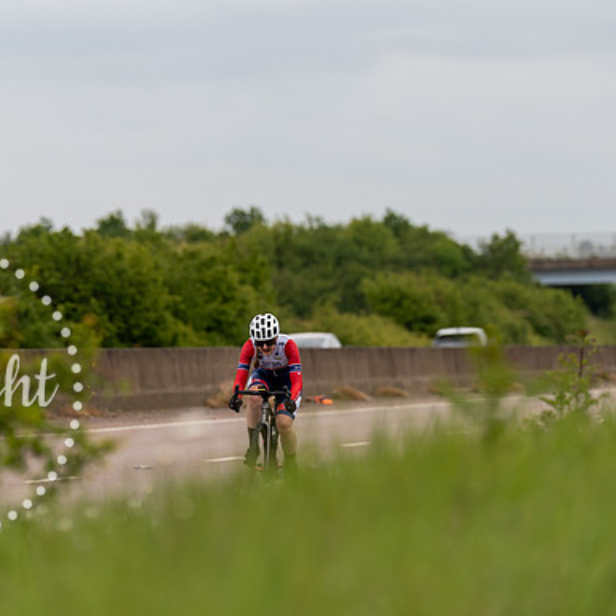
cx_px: 249
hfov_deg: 5.5
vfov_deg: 5.5
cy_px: 376
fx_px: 6422
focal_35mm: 319
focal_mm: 200
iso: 250
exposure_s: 1/1000
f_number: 3.5
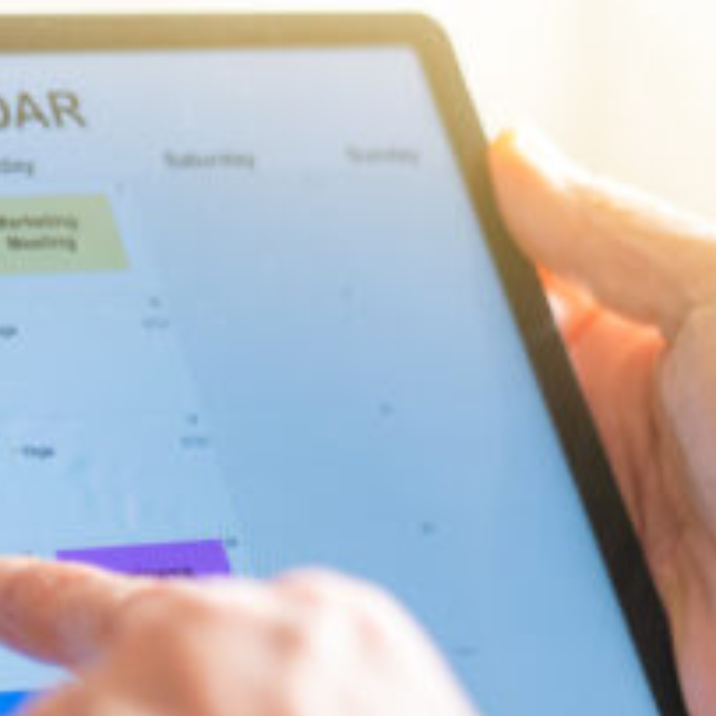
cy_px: 437
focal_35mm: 161
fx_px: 3768
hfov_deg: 10.4
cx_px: -451
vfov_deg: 10.9
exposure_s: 1/125
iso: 200
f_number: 1.8
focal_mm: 50
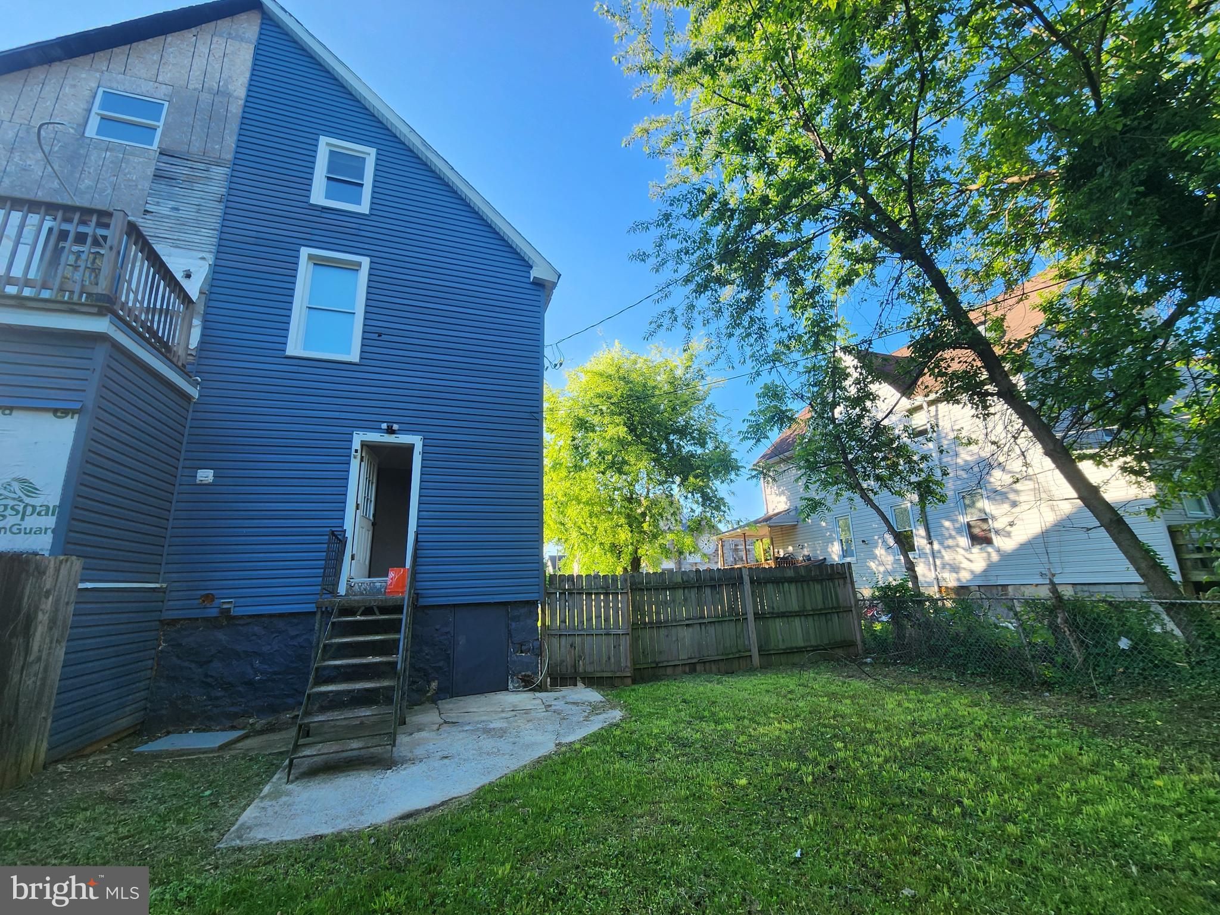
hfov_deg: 106.2
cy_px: 458
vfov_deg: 89.9
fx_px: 458
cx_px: 610
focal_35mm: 13
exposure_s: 1/319
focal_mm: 2.2
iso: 50
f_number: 2.2
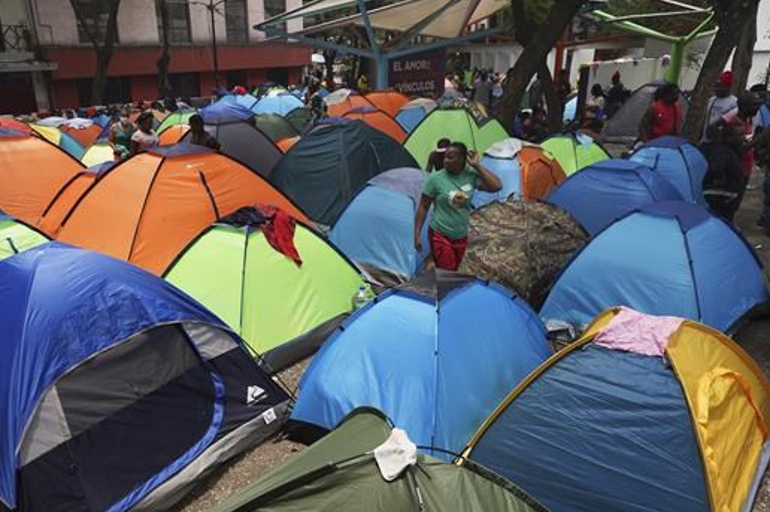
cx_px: 319
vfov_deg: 44.8
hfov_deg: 63.3
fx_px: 620
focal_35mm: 29
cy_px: 287
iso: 100
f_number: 6.3
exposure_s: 1/160
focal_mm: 23
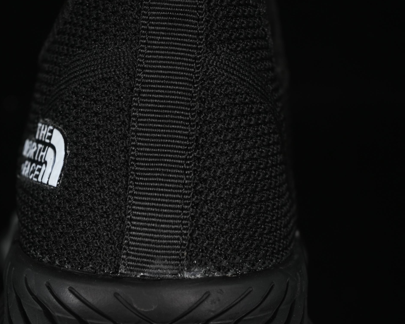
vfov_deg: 14.8
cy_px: 180
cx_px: 154
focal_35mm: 104
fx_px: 1247
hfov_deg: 18.4
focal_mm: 50
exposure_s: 1/50
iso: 160
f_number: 6.3
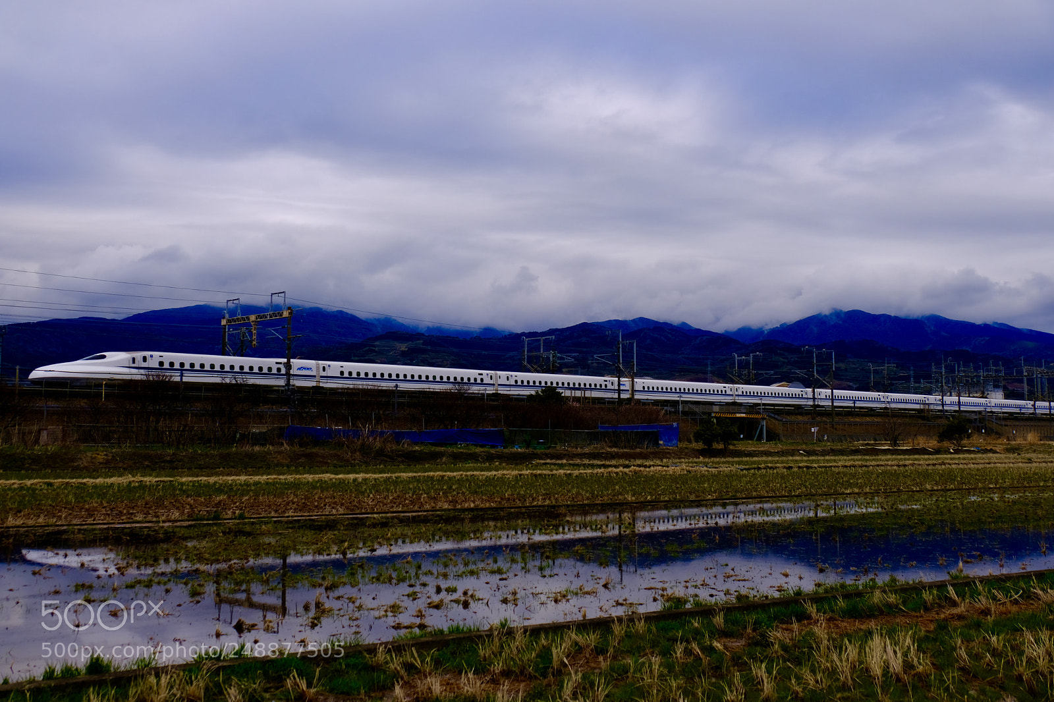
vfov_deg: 36.9
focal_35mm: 36
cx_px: 527
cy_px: 351
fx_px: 1054
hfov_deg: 53.1
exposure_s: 1/750
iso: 200
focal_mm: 24.3
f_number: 5.6
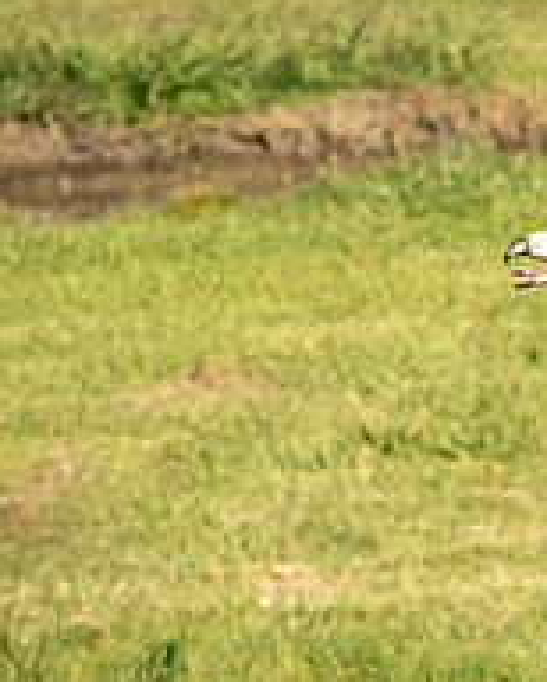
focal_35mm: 477
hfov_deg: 3.2
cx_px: 615
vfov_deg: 4.1
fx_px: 9637
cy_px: 469
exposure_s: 1/2000
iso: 800
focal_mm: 70
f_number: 6.3
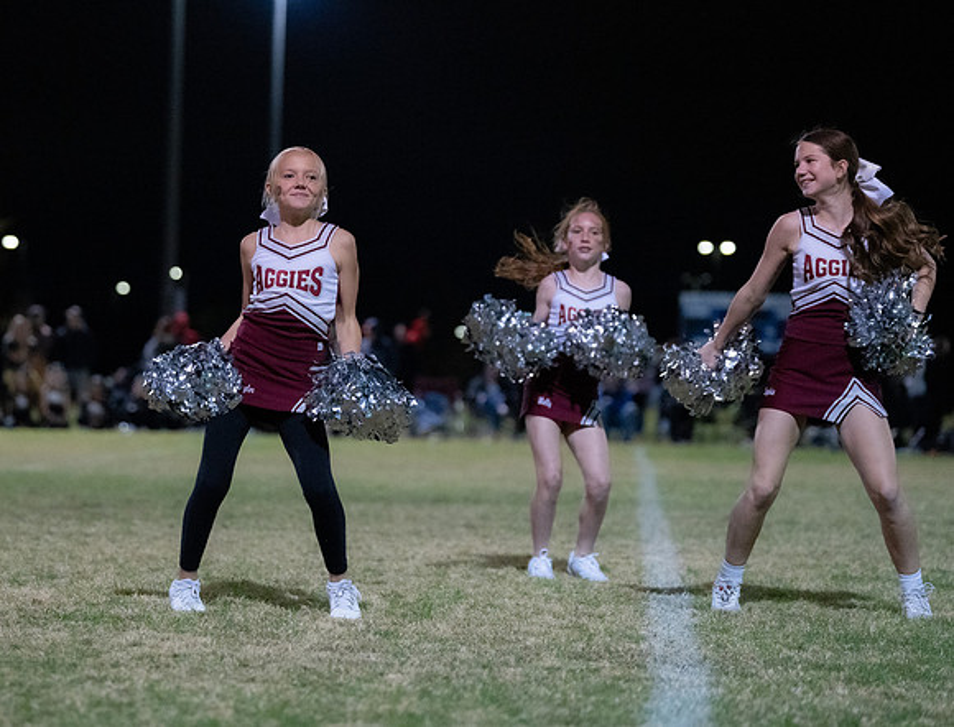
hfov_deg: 14.2
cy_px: 325
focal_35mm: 138
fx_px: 3826
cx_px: 323
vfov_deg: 10.9
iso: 8000
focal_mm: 107
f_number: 2.8
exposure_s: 1/800
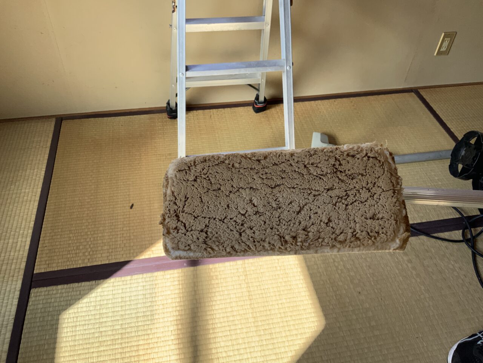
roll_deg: -2.0
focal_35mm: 29
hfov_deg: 61.7
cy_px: 182
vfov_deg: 48.2
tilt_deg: -44.9
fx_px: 405
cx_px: 242
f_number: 1.8
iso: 16
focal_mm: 3
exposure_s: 1/274
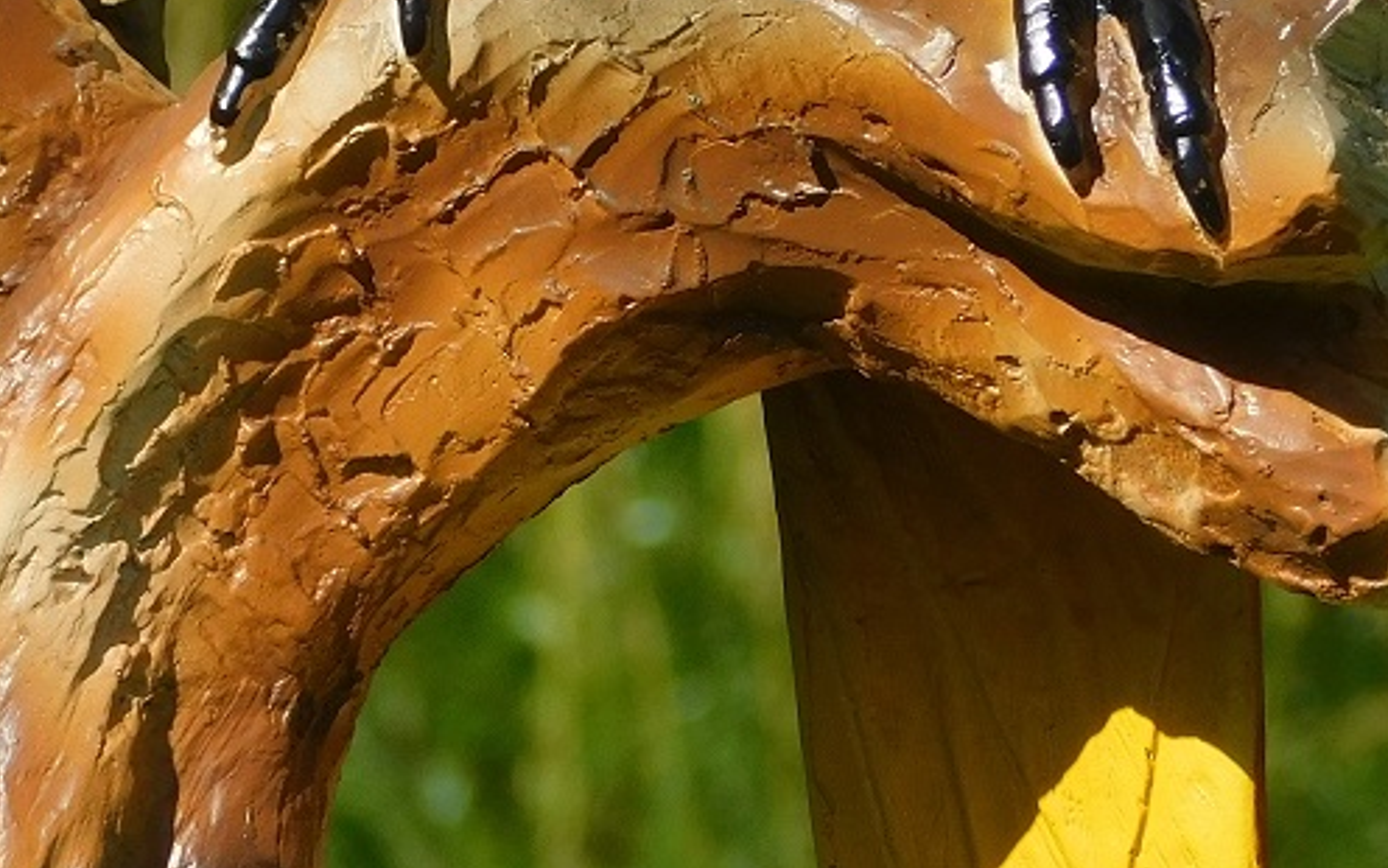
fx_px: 34385
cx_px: 235
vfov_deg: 1.4
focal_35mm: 909
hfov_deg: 2.3
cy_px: 316
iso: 125
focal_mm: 65.4
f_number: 5.8
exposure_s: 1/500
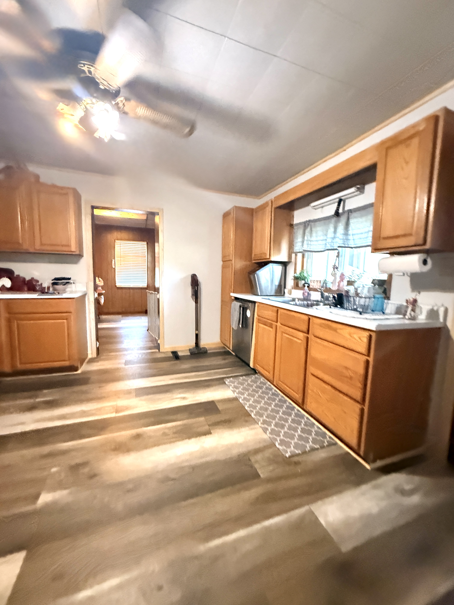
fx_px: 245
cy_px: 302
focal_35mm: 14
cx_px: 227
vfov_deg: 102.1
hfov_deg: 85.7
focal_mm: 2.22
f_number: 2.2
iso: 1250
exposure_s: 1/60
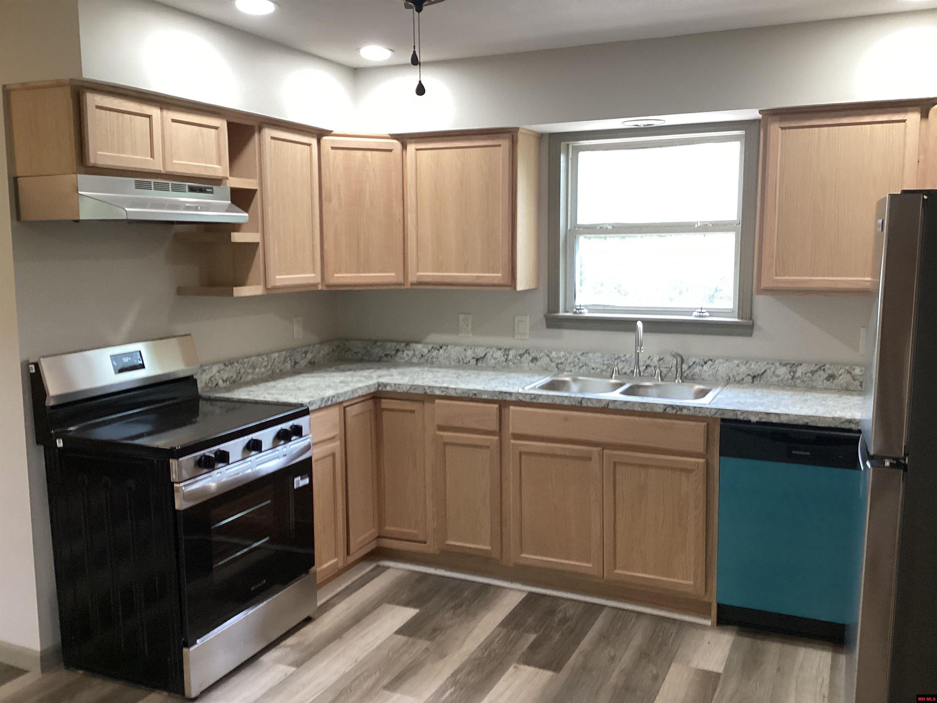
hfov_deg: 58.4
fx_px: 839
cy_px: 352
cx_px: 468
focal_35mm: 31
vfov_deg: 45.4
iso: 160
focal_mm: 3.3
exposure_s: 1/60
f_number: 2.4
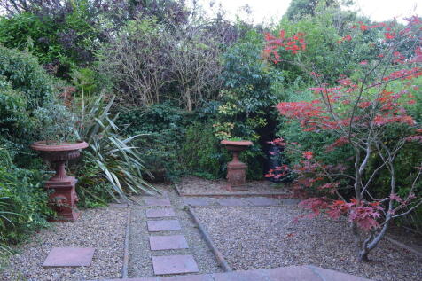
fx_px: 316
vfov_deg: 47.9
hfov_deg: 67.4
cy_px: 140
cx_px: 211
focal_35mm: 27
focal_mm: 18
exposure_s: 1/100
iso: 400
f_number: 5
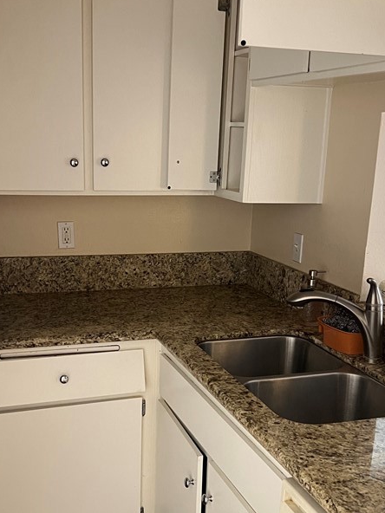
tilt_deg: -15.0
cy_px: 327
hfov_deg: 32.2
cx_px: 183
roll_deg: -1.1
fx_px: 667
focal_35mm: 45
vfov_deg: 41.7
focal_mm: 5.7
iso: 250
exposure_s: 1/60
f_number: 1.5
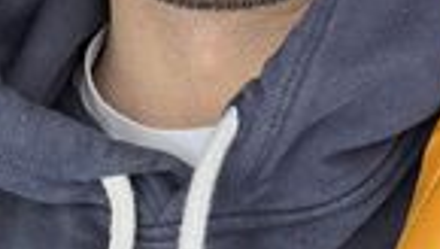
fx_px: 1051
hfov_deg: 23.5
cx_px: 306
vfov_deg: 12.4
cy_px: -185
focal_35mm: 90
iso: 100
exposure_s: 1/71
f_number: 2.2
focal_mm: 2.71
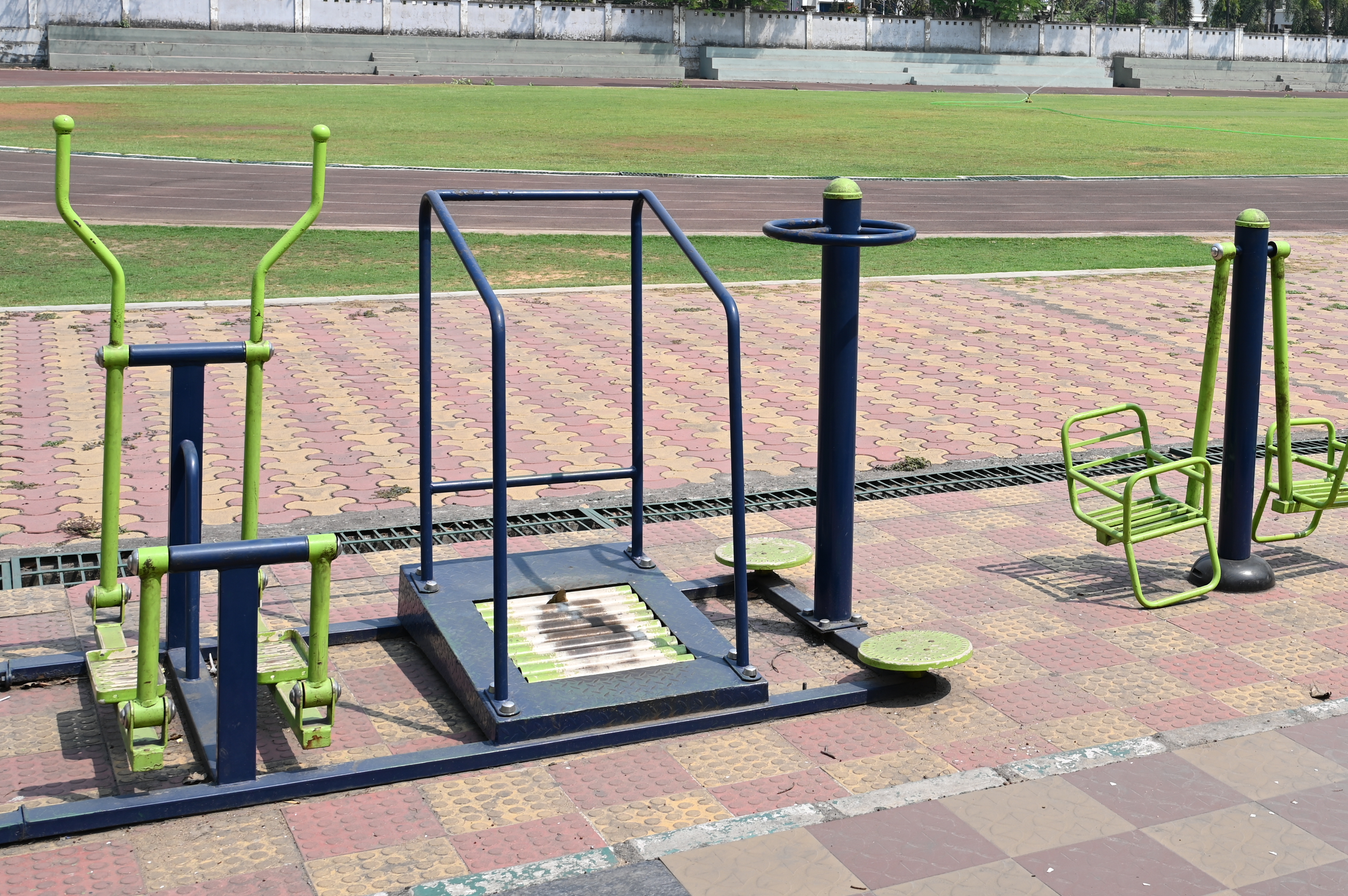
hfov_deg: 41.5
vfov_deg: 28.5
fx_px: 1721
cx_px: 1014
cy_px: 170
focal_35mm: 46
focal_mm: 28
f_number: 7.1
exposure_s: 1/160
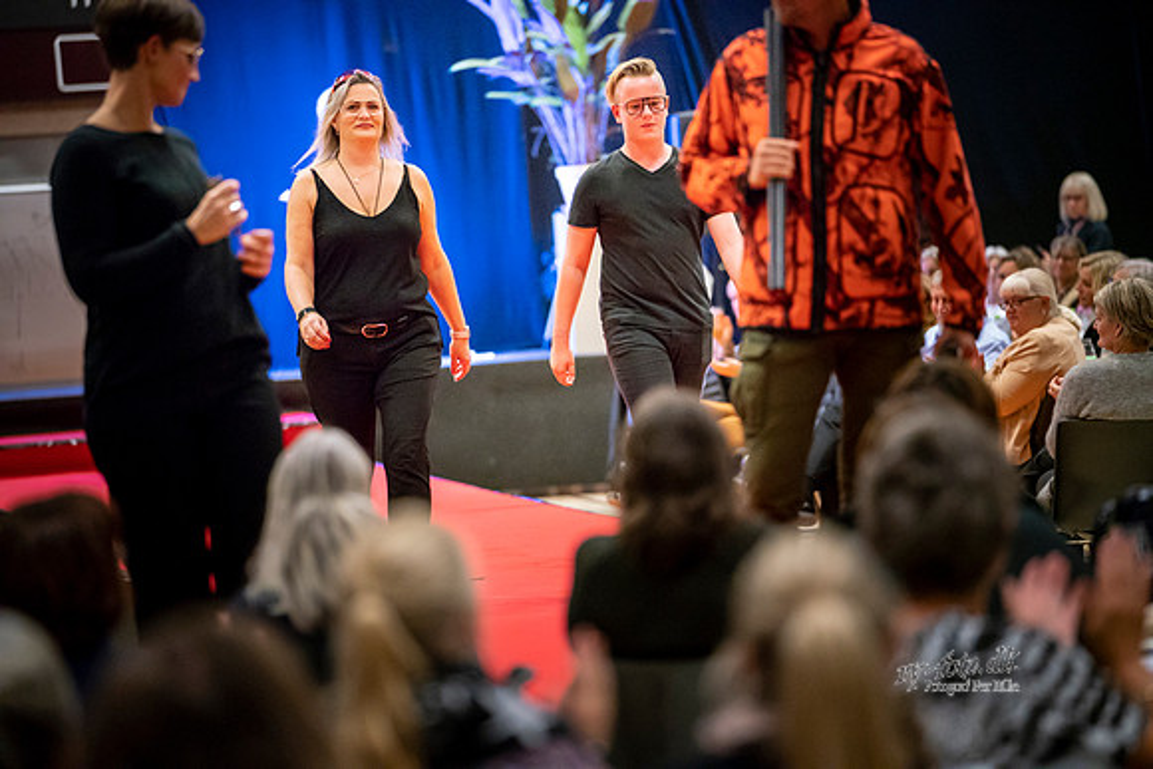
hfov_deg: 12.1
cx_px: 576
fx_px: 5446
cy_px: 384
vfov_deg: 8.1
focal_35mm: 170
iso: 16000
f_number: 2.8
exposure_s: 1/200
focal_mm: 170
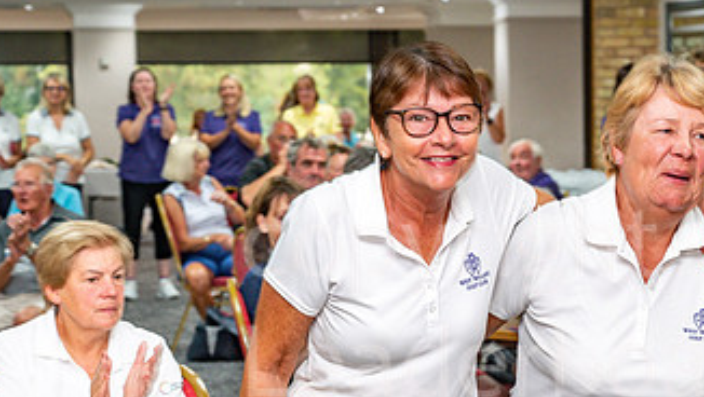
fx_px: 2541
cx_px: 539
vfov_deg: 8.9
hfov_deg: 15.7
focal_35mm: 136
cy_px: 411
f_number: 5
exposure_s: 1/60
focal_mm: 66
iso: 320
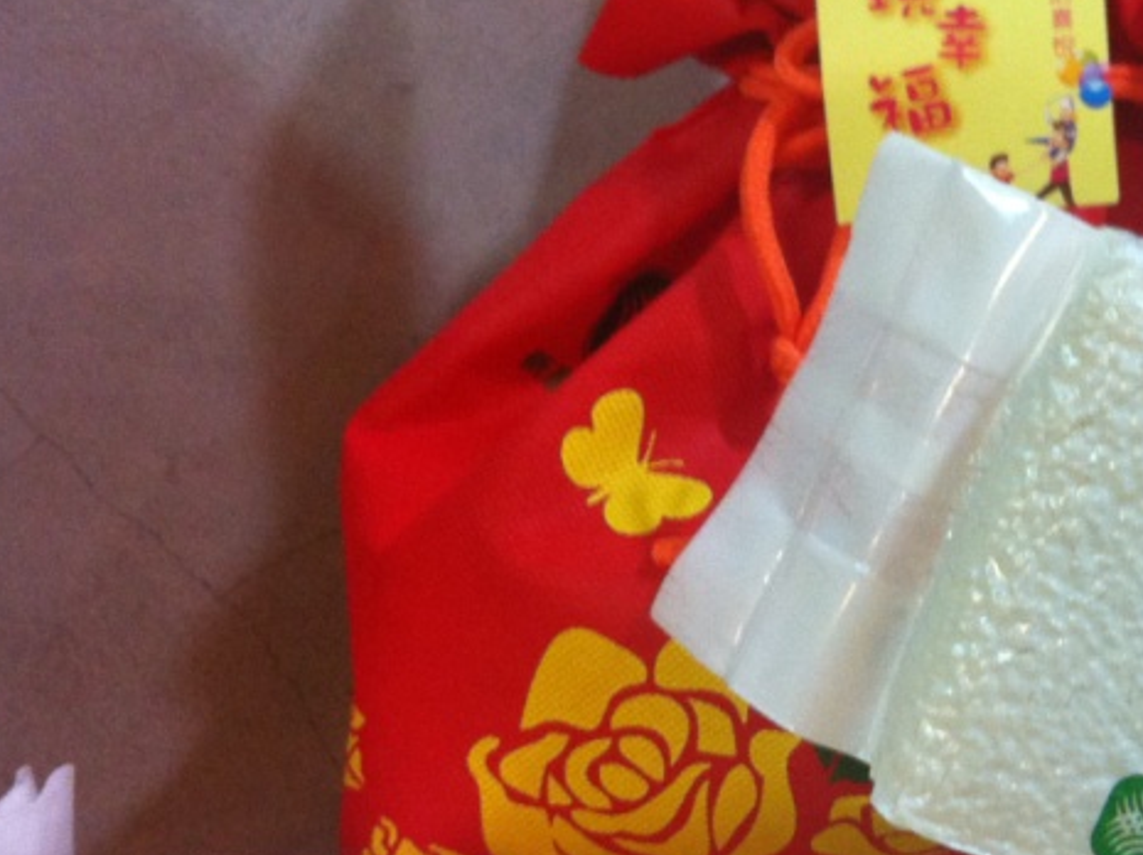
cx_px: 1109
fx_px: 2541
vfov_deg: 19.1
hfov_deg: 24.4
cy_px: 512
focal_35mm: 77
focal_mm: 3.85
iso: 160
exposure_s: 1/15
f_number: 2.8
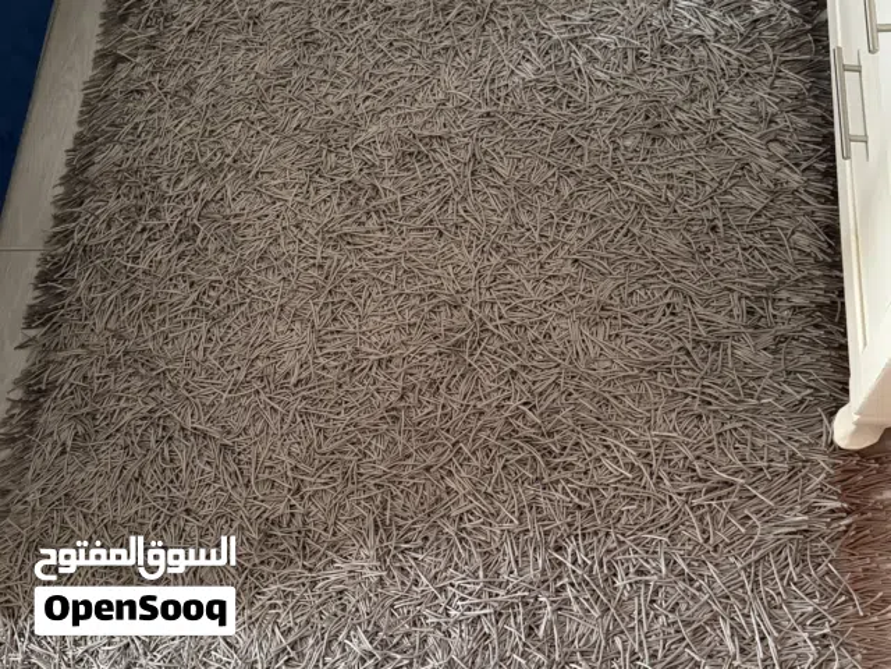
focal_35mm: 24
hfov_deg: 71.6
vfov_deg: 56.8
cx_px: 446
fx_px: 618
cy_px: 334
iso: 1000
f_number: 1.78
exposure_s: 1/40
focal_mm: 6.76
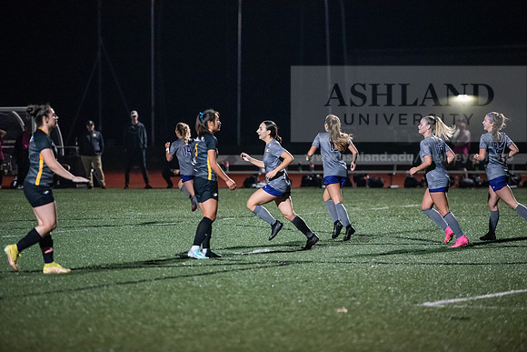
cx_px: 264
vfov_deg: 6.9
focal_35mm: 200
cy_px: 176
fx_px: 2928
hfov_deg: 10.3
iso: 8000
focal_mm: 200
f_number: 2.8
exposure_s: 1/1000
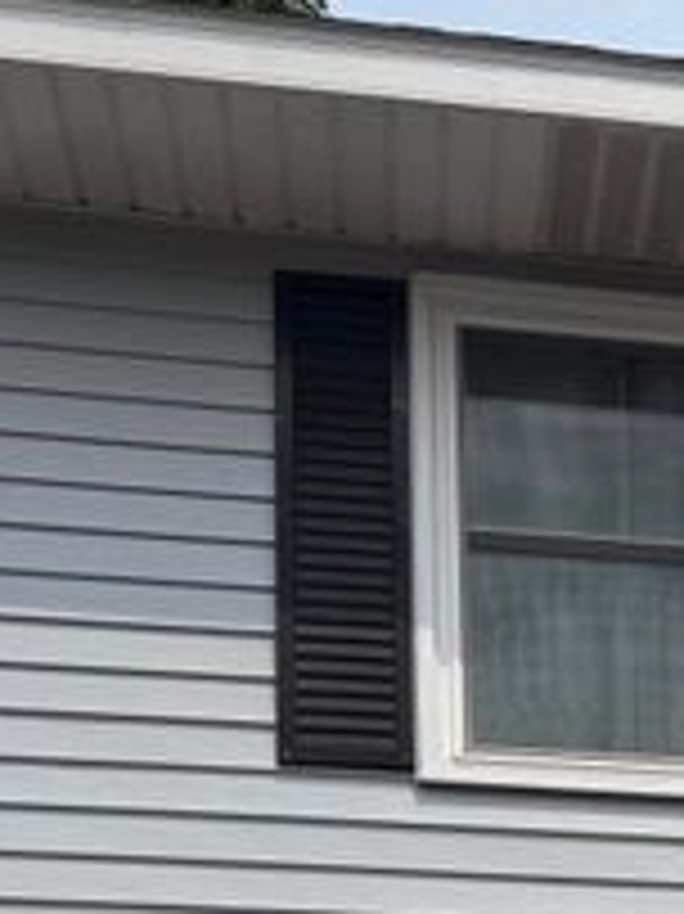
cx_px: 896
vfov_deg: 21.2
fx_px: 2084
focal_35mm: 79
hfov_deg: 17.5
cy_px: 1339
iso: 80
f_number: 1.78
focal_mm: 6.76
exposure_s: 1/7353
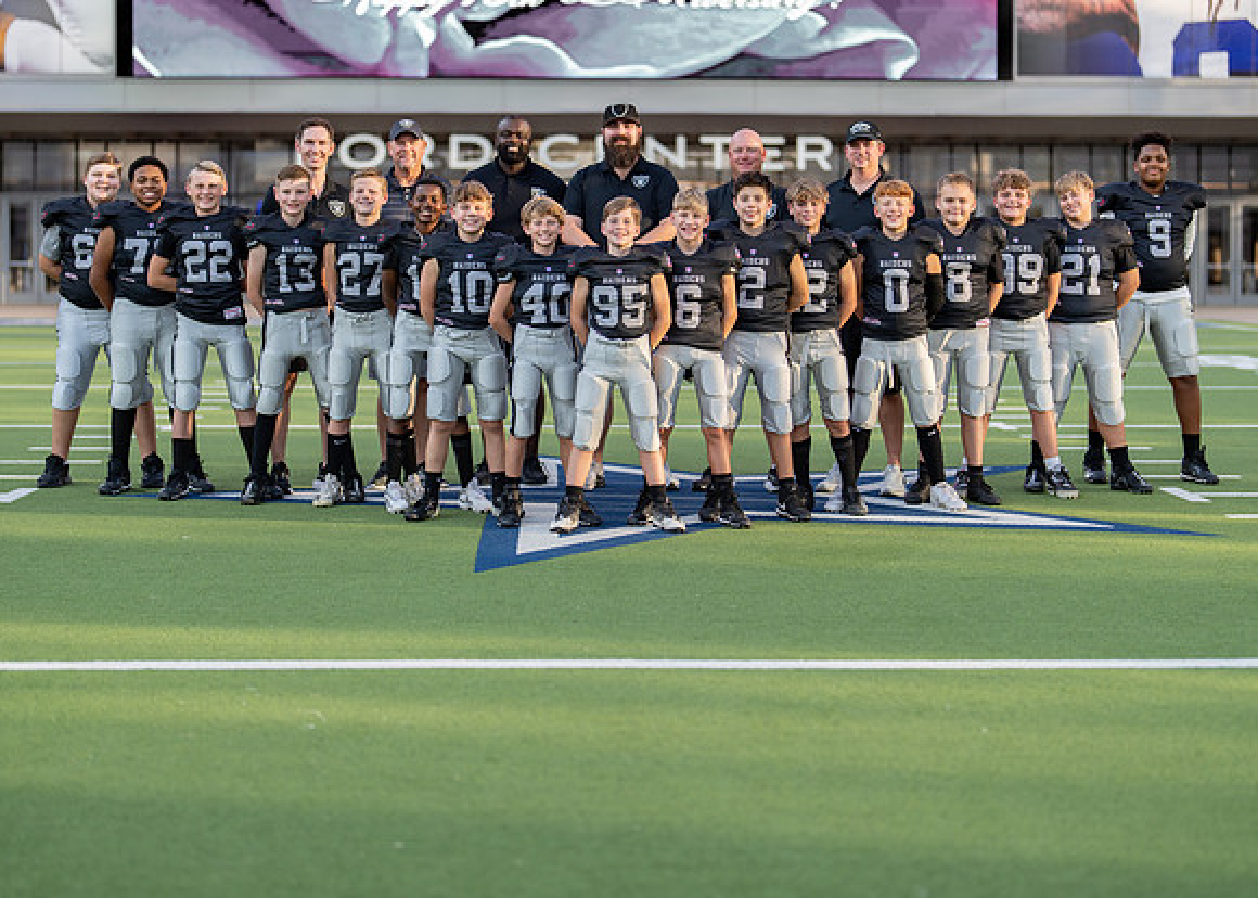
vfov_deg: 22.1
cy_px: 349
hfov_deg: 30.7
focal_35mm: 64
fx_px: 2290
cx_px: 617
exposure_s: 1/2000
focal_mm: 50
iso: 100
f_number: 1.2
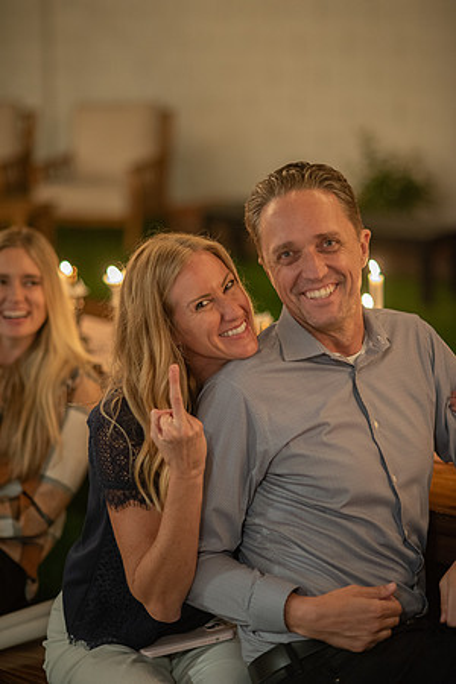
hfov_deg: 16.1
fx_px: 1615
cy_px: 342
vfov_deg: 23.9
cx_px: 228
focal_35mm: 85
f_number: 1.8
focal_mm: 85
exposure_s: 1/100
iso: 1600
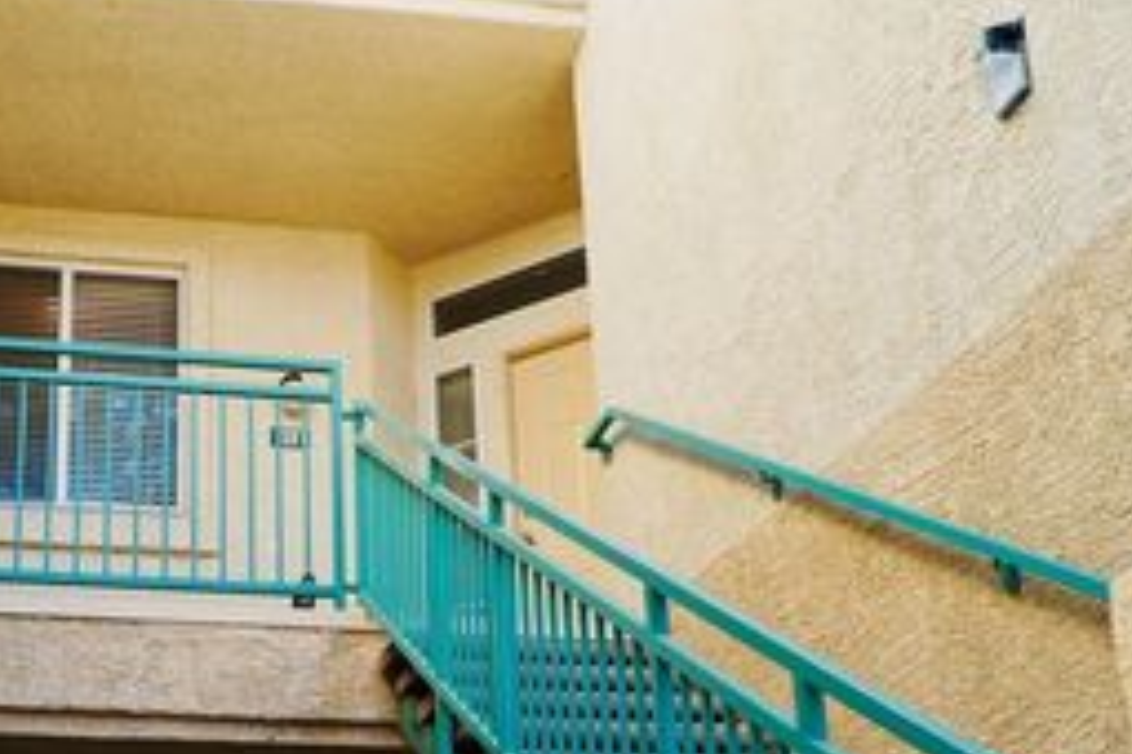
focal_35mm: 53
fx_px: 1666
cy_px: 699
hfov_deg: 36.7
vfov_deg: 24.7
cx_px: 289
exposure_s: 1/30
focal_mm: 18
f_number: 4
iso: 100
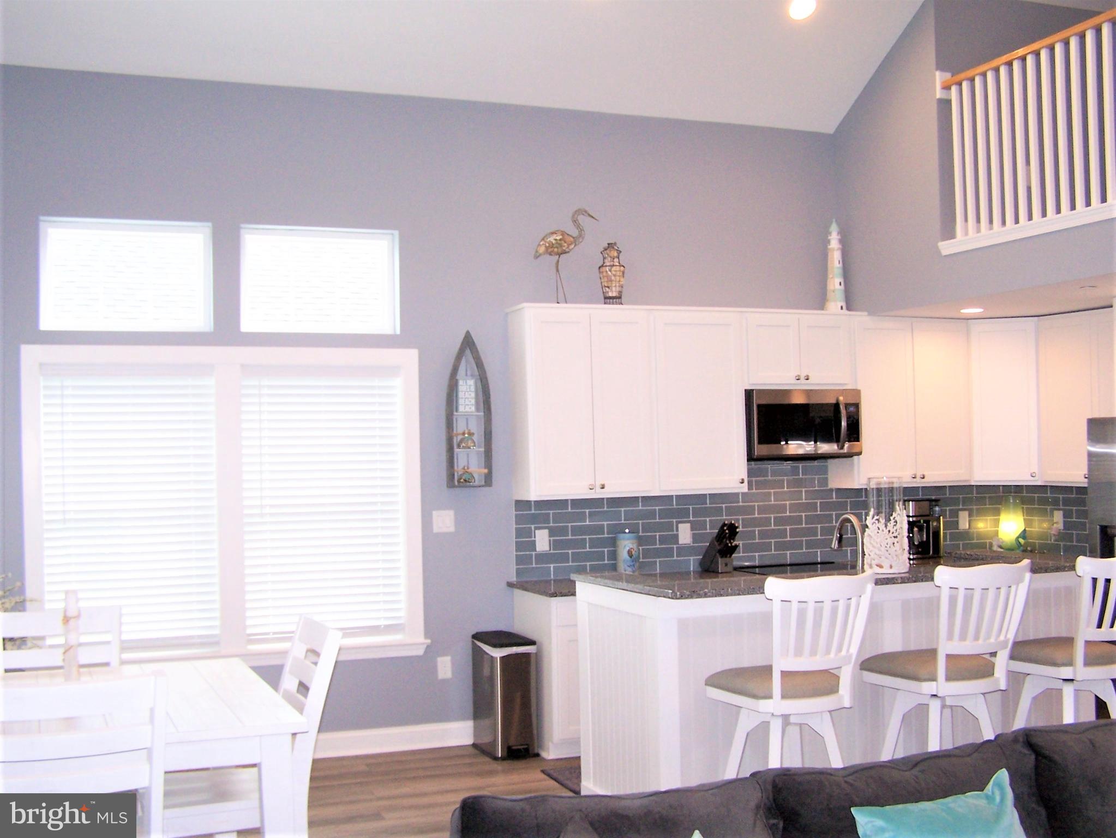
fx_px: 1226
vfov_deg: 37.7
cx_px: 558
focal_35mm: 38
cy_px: 419
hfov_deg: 49.0
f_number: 2.8
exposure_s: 1/60
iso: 140
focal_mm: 6.3
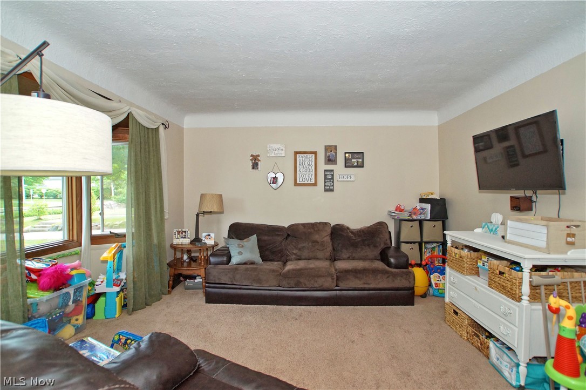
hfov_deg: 95.0
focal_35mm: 16
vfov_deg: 72.0
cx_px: 293
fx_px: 268
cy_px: 195
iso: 800
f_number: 4.5
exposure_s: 1/160
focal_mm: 11
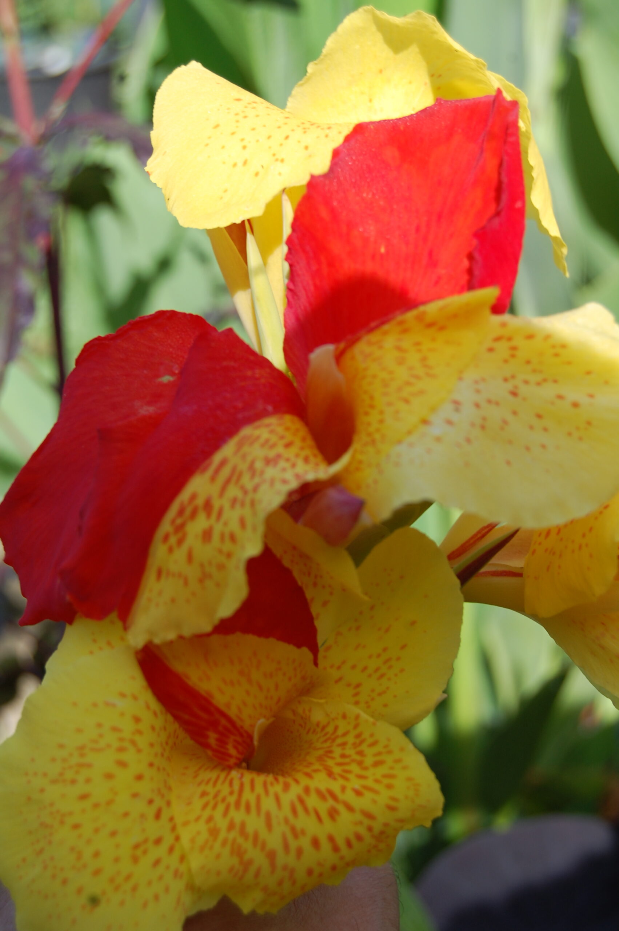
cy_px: 466
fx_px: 1860
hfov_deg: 18.9
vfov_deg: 28.1
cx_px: 310
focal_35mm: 72
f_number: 8
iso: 200
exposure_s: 1/250
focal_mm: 48
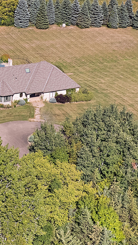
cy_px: 65
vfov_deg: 30.1
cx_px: -27
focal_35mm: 69
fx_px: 449
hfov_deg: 16.7
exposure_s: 1/30
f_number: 2.8
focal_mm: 8.38
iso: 100
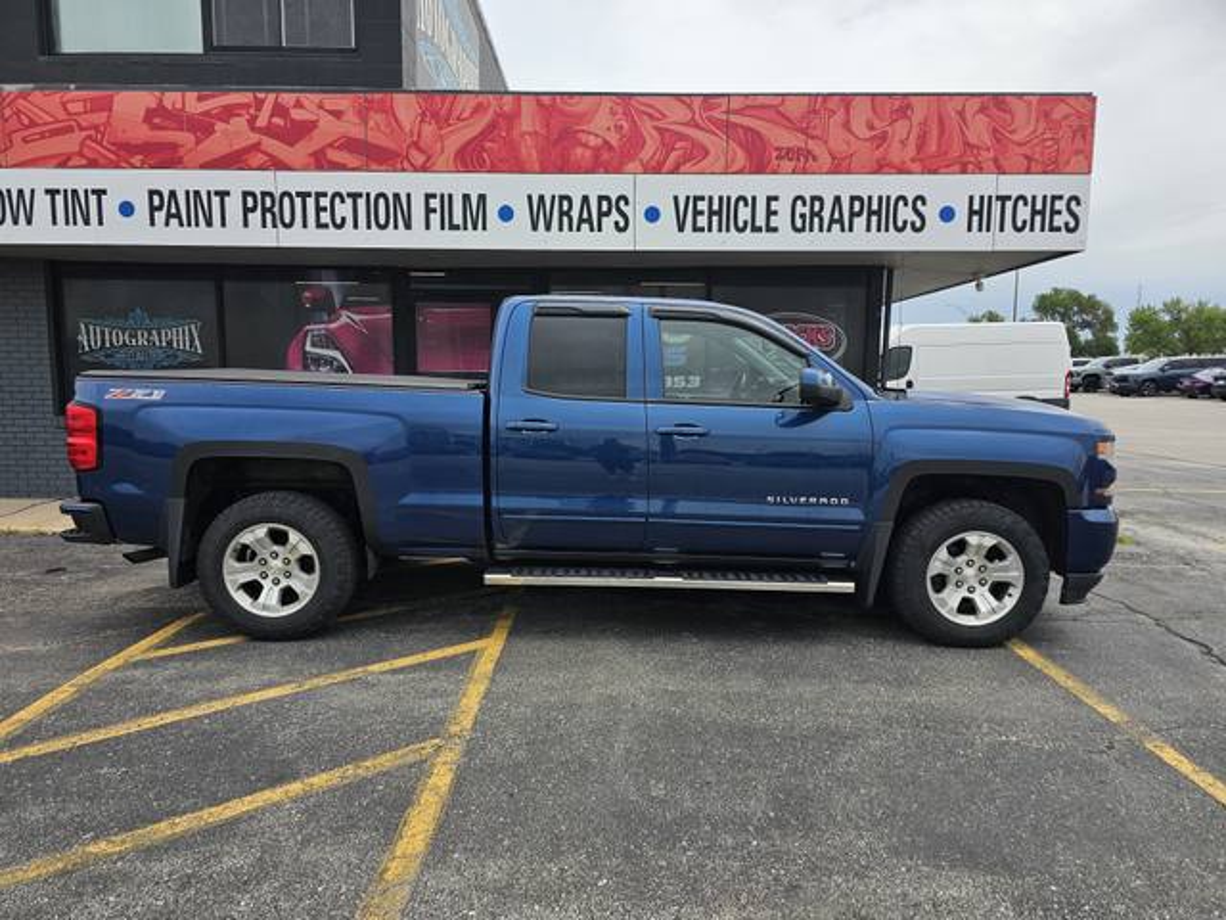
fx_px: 815
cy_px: 460
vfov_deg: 58.9
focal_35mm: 23
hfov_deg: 73.9
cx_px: 613
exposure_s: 1/2000
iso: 40
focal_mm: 6.3
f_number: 1.7
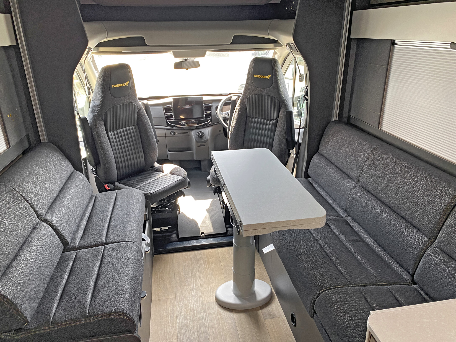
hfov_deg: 67.3
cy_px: 171
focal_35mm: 26
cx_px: 228
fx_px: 343
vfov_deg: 53.1
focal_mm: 4.25
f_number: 1.8
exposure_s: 1/84
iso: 125
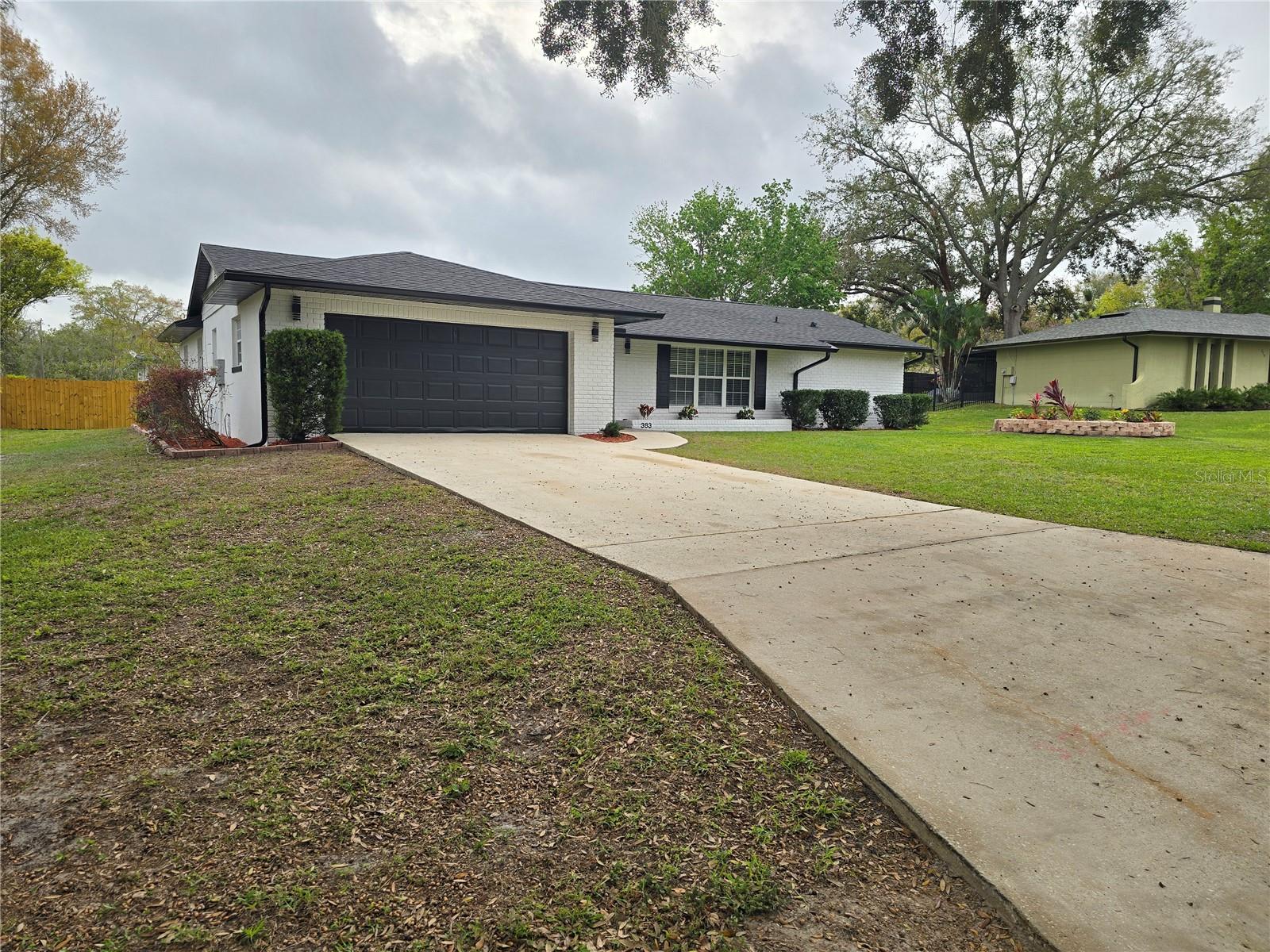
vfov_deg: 58.9
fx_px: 844
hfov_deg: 73.9
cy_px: 476
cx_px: 635
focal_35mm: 23
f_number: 1.7
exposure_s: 1/556
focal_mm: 6.3
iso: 12
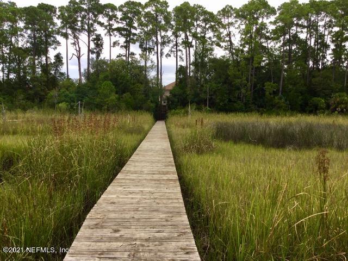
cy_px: 130
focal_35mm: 31
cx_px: 174
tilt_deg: -5.3
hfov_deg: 58.4
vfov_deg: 45.4
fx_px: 312
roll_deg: -1.8
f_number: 2.4
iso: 25
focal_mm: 3.3
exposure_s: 1/180
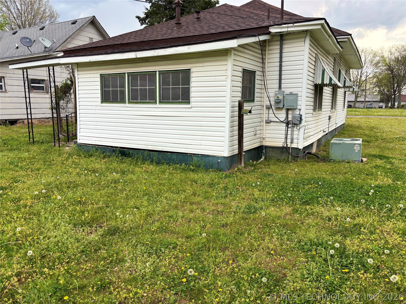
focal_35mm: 26
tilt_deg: -8.8
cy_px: 152
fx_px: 305
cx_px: 203
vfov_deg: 53.1
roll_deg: -0.1
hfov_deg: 67.3
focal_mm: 5.96
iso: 50
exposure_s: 1/837
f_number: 1.6
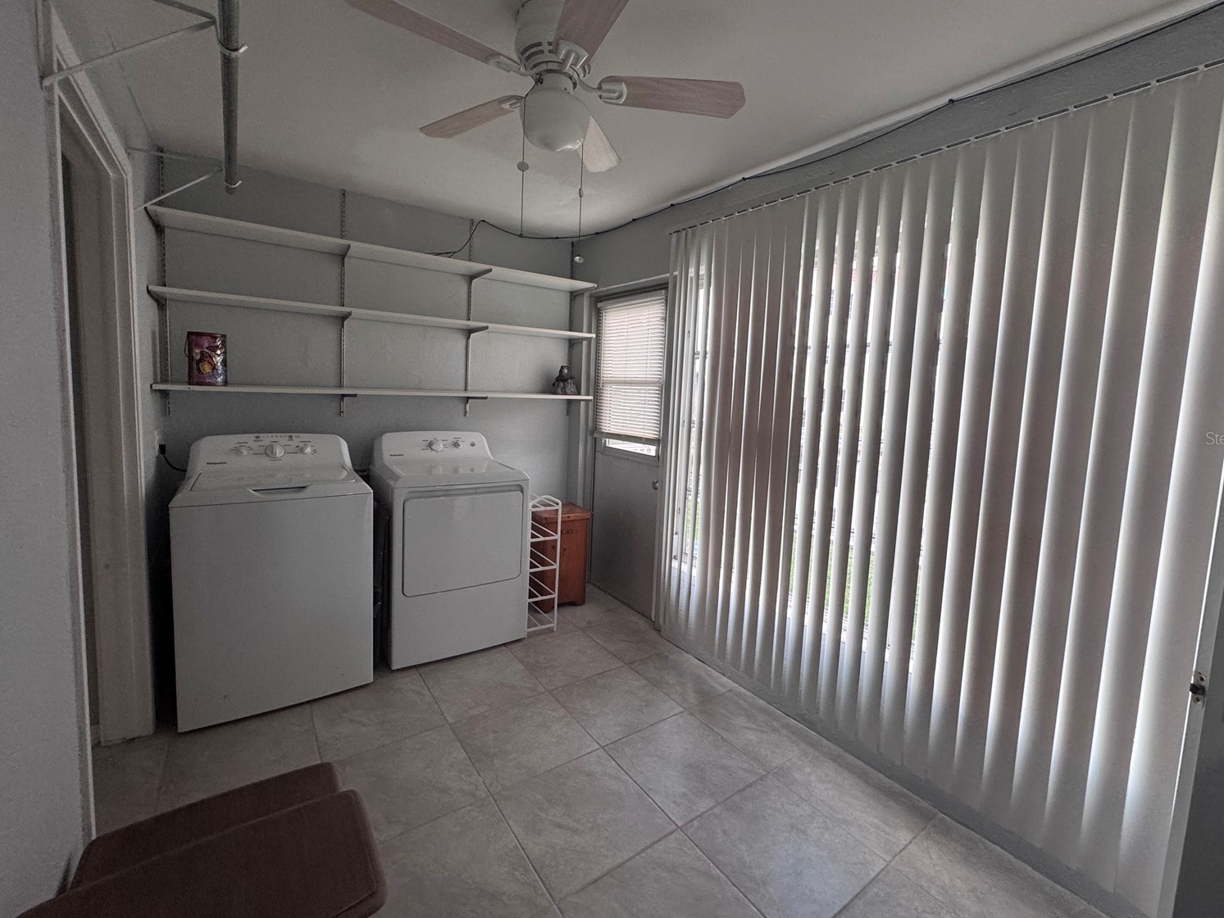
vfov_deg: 81.7
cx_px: 627
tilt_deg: -5.7
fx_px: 530
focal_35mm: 15
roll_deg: -2.4
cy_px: 438
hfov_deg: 98.1
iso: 250
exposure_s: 1/120
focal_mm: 2.22
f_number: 2.2
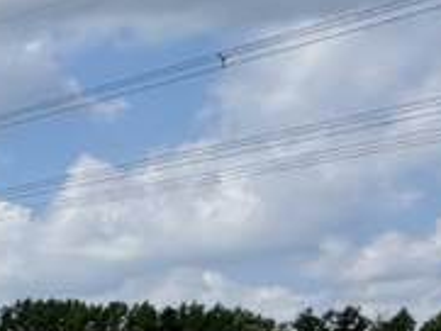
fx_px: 1262
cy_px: 377
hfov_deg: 12.4
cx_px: -772
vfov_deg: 14.6
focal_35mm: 99
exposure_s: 1/1125
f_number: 2.2
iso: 20
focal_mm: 2.22
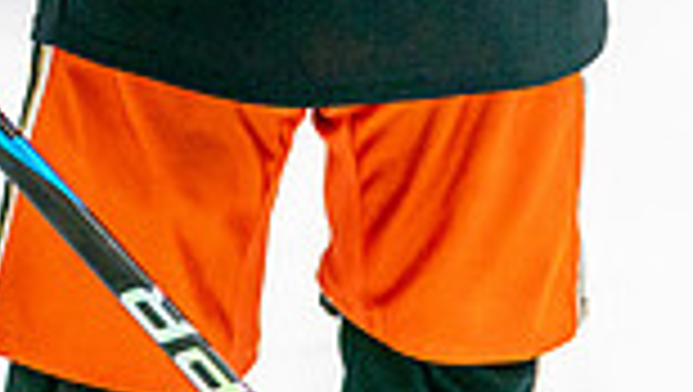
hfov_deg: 5.4
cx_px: 58
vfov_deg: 3.0
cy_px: -523
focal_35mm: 399
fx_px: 7340
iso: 3200
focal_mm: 94
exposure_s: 1/1250
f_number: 2.8
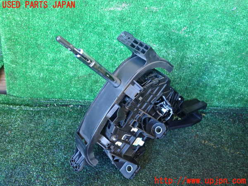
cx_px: 124
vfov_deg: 46.8
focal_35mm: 30
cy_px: 93
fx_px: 215
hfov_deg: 60.0
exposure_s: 1/30
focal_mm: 5.4
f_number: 2.3
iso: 640
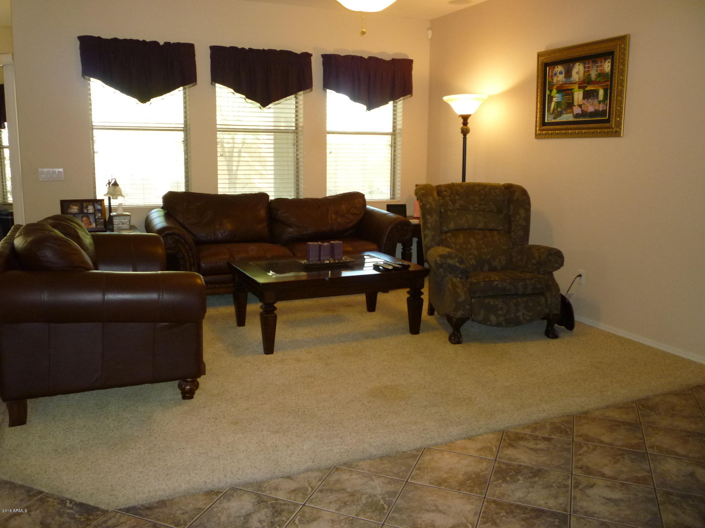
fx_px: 591
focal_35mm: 29
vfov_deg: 48.2
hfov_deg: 61.7
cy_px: 264
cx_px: 352
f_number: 3.3
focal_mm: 5.2
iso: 250
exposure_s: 1/30
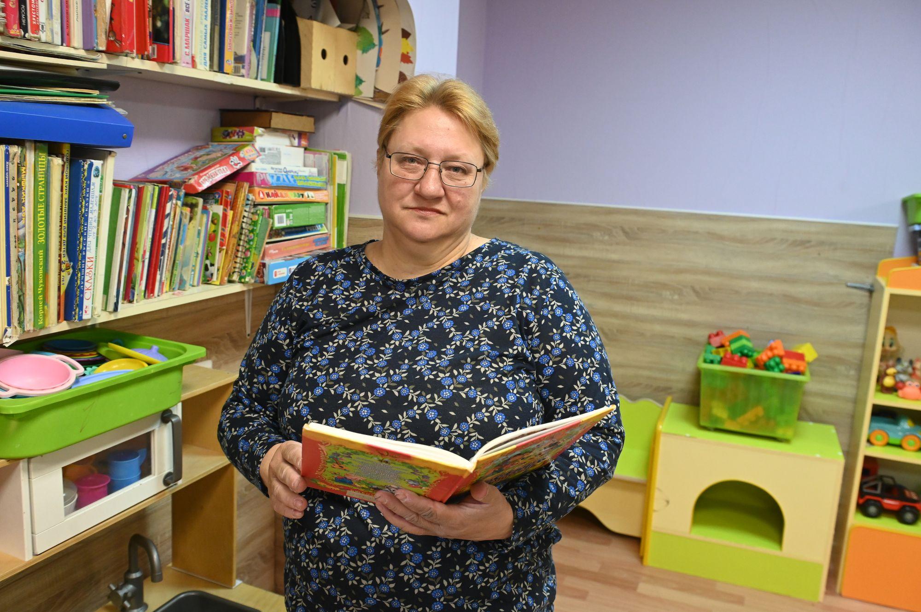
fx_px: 792
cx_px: 460
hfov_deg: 60.3
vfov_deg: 42.3
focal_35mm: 31
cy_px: 306
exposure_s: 1/200
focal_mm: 31
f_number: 5.6
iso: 4000
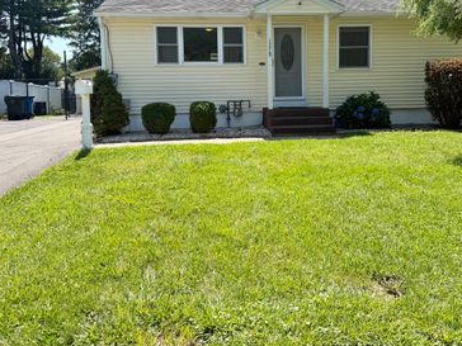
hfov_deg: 55.3
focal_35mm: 33
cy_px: 119
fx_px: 440
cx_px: 249
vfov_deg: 42.4
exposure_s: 1/2703
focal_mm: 6.76
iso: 80
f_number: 1.78
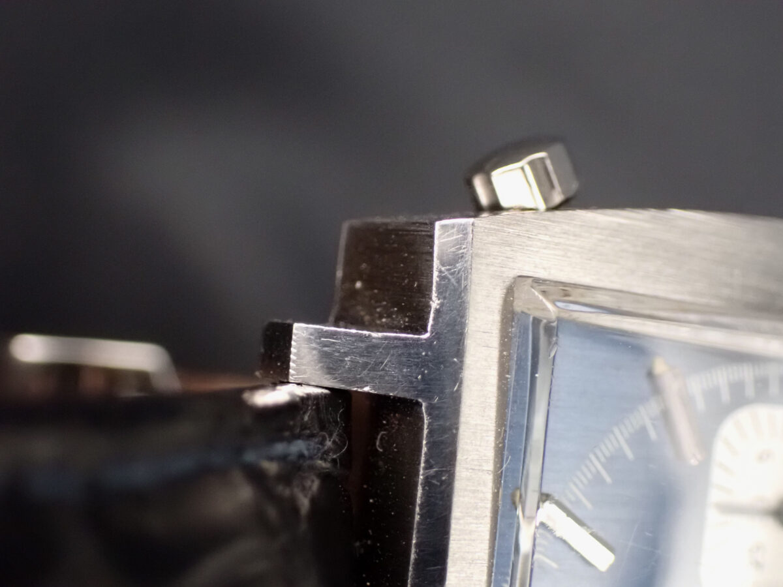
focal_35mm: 71
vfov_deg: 20.7
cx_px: 392
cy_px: 294
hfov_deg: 27.4
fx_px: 1606
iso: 1600
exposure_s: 1/60
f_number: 3.9
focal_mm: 12.73
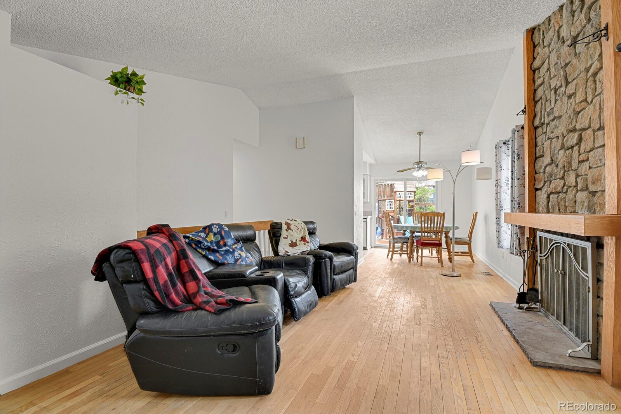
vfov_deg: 70.4
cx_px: 310
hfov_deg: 93.3
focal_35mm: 17
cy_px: 207
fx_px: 293
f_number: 8
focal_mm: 17
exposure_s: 2.5
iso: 250
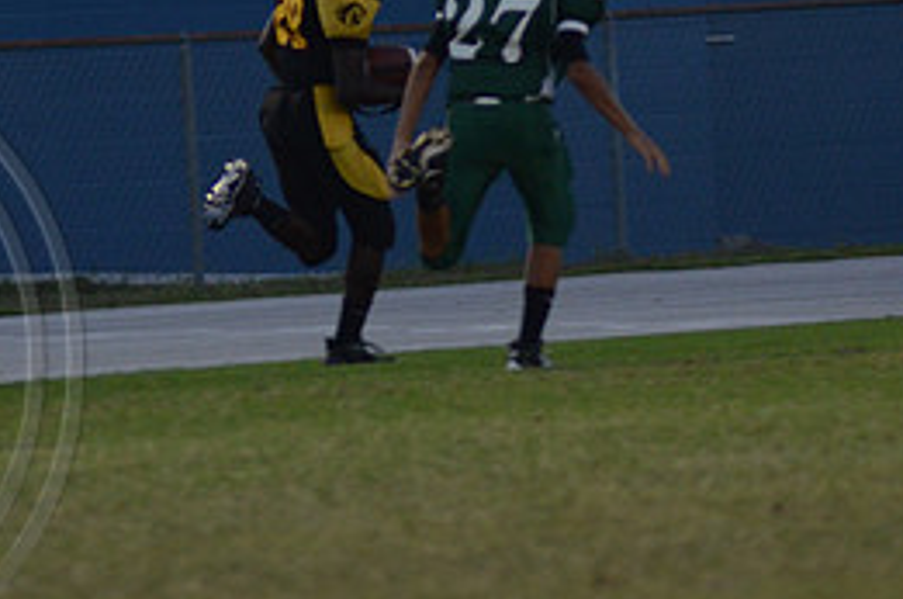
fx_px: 24161
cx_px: 353
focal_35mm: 965
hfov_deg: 2.1
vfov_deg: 1.4
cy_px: 21
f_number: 5.6
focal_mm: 290
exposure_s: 1/400
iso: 1600
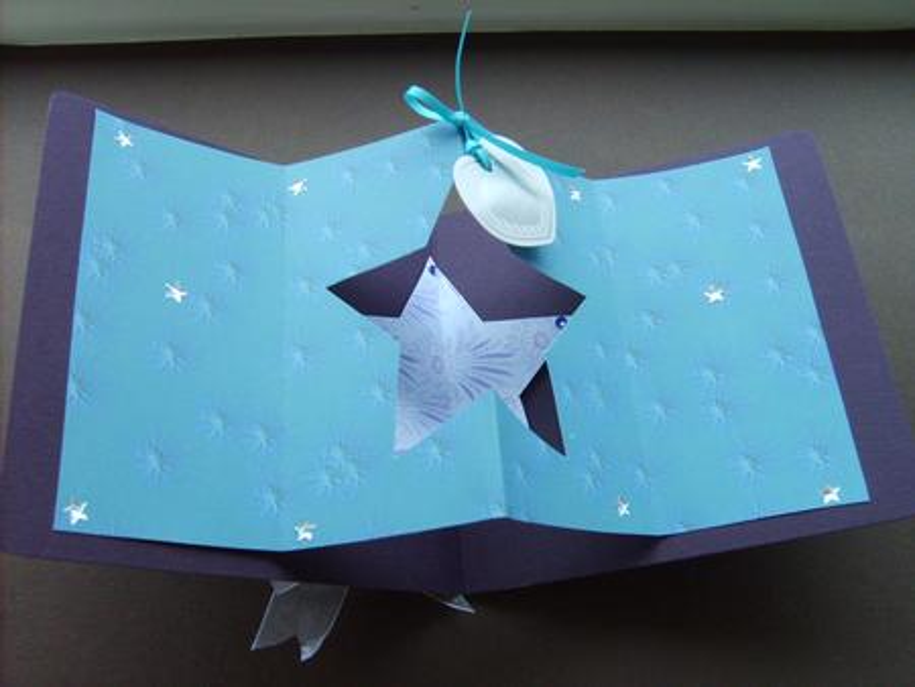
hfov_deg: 52.6
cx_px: 458
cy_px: 344
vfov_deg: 40.7
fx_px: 926
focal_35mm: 35
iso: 120
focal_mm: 5.8
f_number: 2.8
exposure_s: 1/30
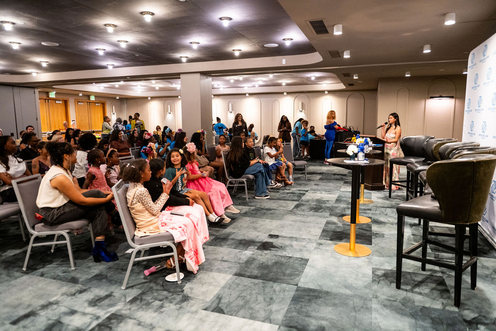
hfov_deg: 73.7
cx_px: 248
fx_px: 331
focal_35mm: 24
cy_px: 166
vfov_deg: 53.1
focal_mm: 24
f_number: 2.8
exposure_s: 1/100
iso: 2500
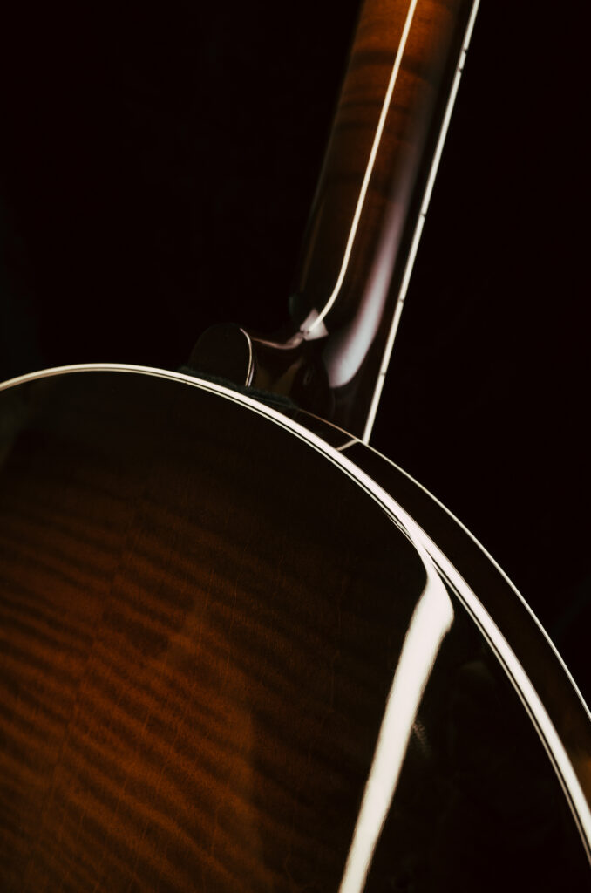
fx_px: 693
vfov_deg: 65.6
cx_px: 296
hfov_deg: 46.2
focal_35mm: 28
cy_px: 446
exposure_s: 1/100
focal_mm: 18.3
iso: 400
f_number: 4.5
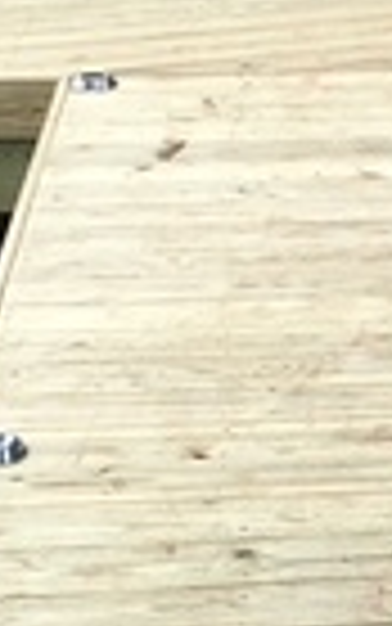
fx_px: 2425
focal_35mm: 142
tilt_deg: -19.0
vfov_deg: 14.7
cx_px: 888
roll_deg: -1.5
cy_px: 320
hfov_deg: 8.6
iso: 25
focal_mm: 4.15
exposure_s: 1/646
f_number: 2.2
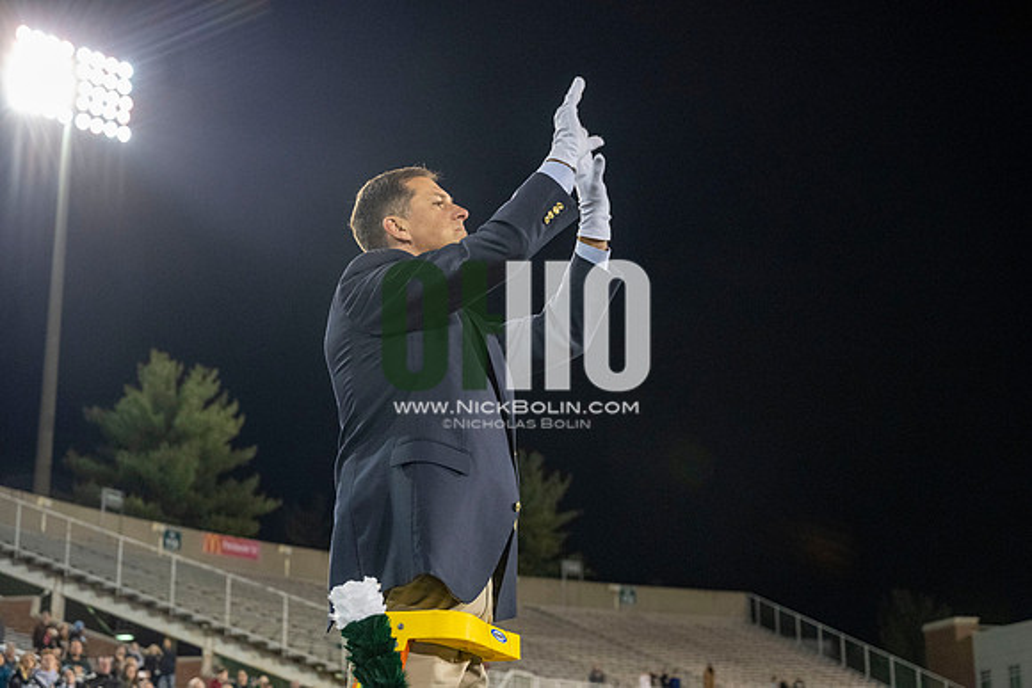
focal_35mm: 52
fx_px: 1491
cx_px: 516
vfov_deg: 26.0
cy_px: 344
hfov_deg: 38.2
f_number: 4
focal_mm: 52
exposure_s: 1/500
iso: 2500
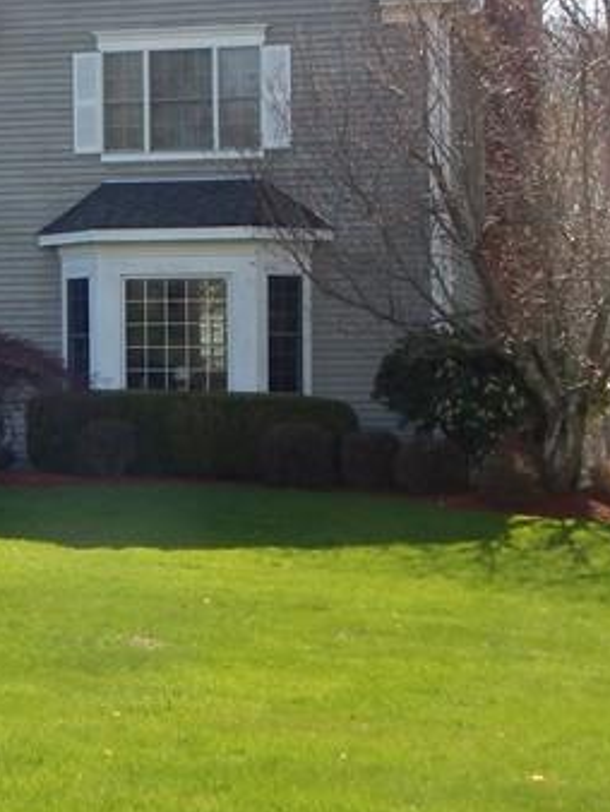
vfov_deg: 17.1
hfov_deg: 12.4
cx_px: -245
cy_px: 262
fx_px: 2699
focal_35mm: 115
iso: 125
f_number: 3.4
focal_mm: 6.8
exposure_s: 1/640
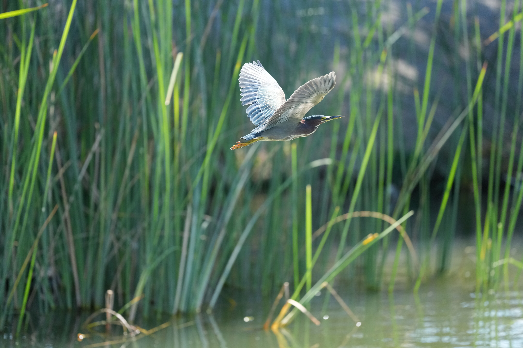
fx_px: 5811
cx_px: 262
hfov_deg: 5.2
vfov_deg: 3.4
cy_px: 174
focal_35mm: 400
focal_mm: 400
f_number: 4.5
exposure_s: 1/2500
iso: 2500
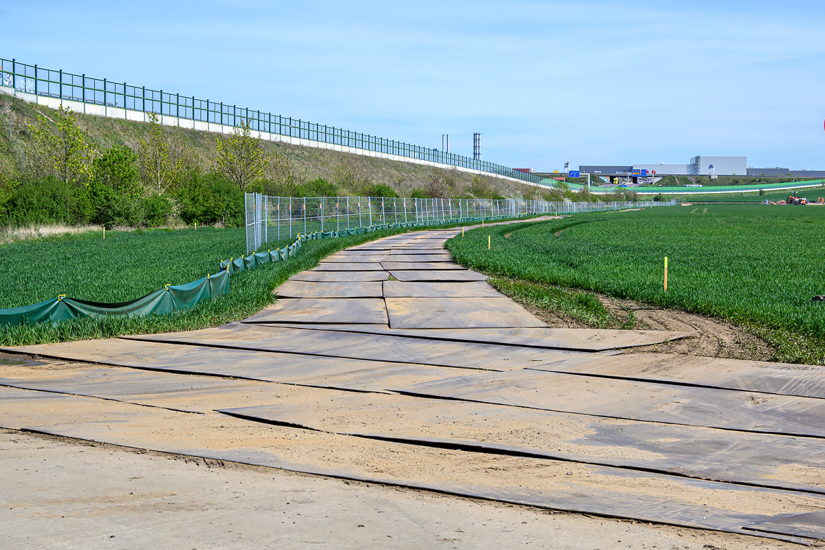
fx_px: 1117
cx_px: 412
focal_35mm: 49
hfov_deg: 40.5
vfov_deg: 27.7
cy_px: 275
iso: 200
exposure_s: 1/640
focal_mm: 32.5
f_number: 8
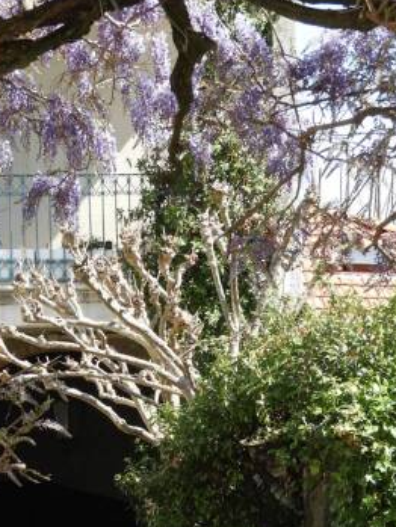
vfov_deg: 9.4
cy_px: 448
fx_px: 3186
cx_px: 147
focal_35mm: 209
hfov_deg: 7.1
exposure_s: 1/200
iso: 100
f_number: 4.8
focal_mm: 17
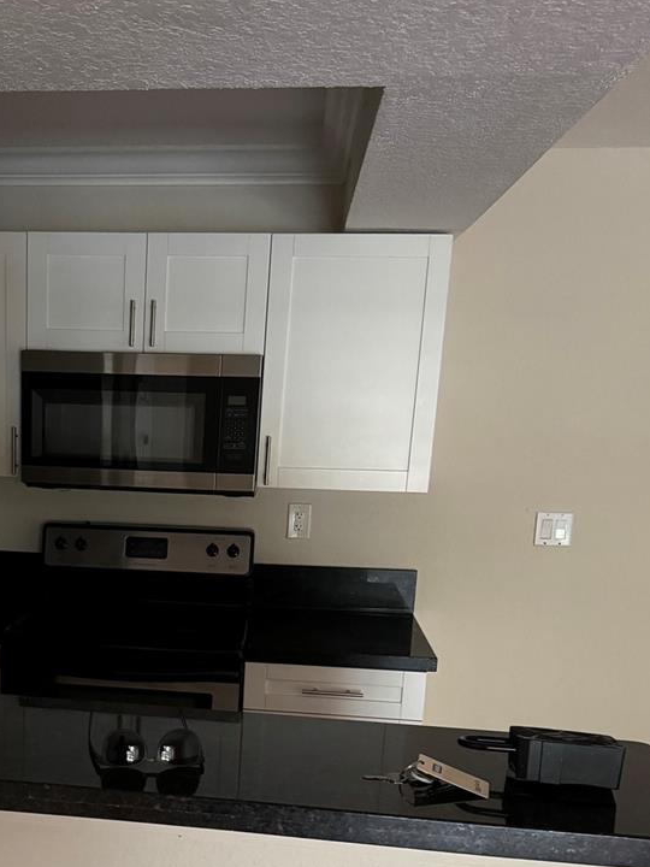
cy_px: 620
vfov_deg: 45.6
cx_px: 131
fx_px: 1001
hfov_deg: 34.8
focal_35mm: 40
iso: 1000
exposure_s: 1/37
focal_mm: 6.86
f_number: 1.78
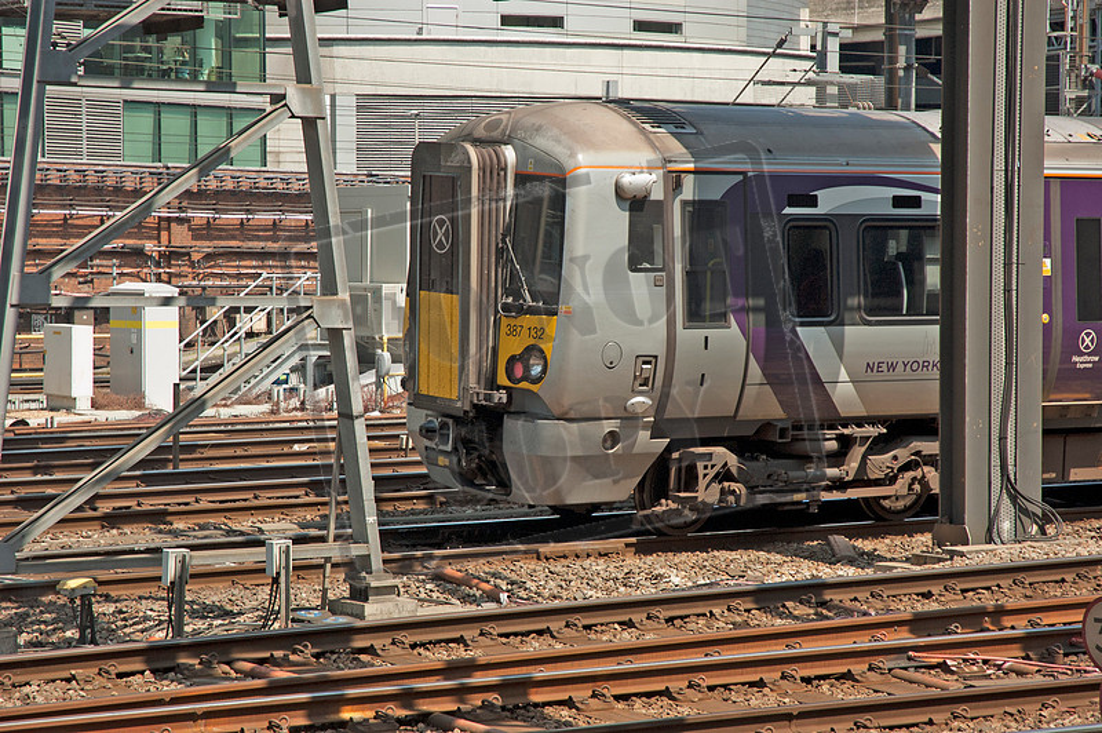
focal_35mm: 105
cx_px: 551
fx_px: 3211
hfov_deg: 19.5
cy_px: 366
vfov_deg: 13.0
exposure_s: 1/500
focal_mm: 70
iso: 320
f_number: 5.6
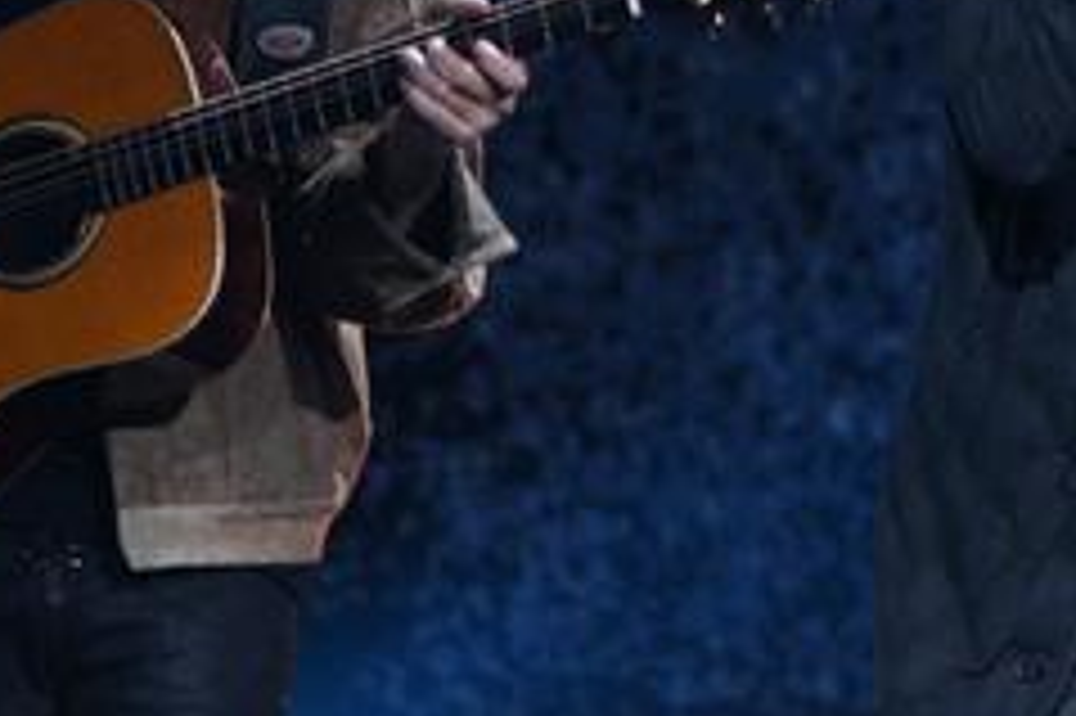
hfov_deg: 1.0
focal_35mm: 2007
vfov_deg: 0.7
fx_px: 59944
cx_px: 1666
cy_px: 122
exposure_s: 1/400
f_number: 6.3
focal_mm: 600
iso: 4000
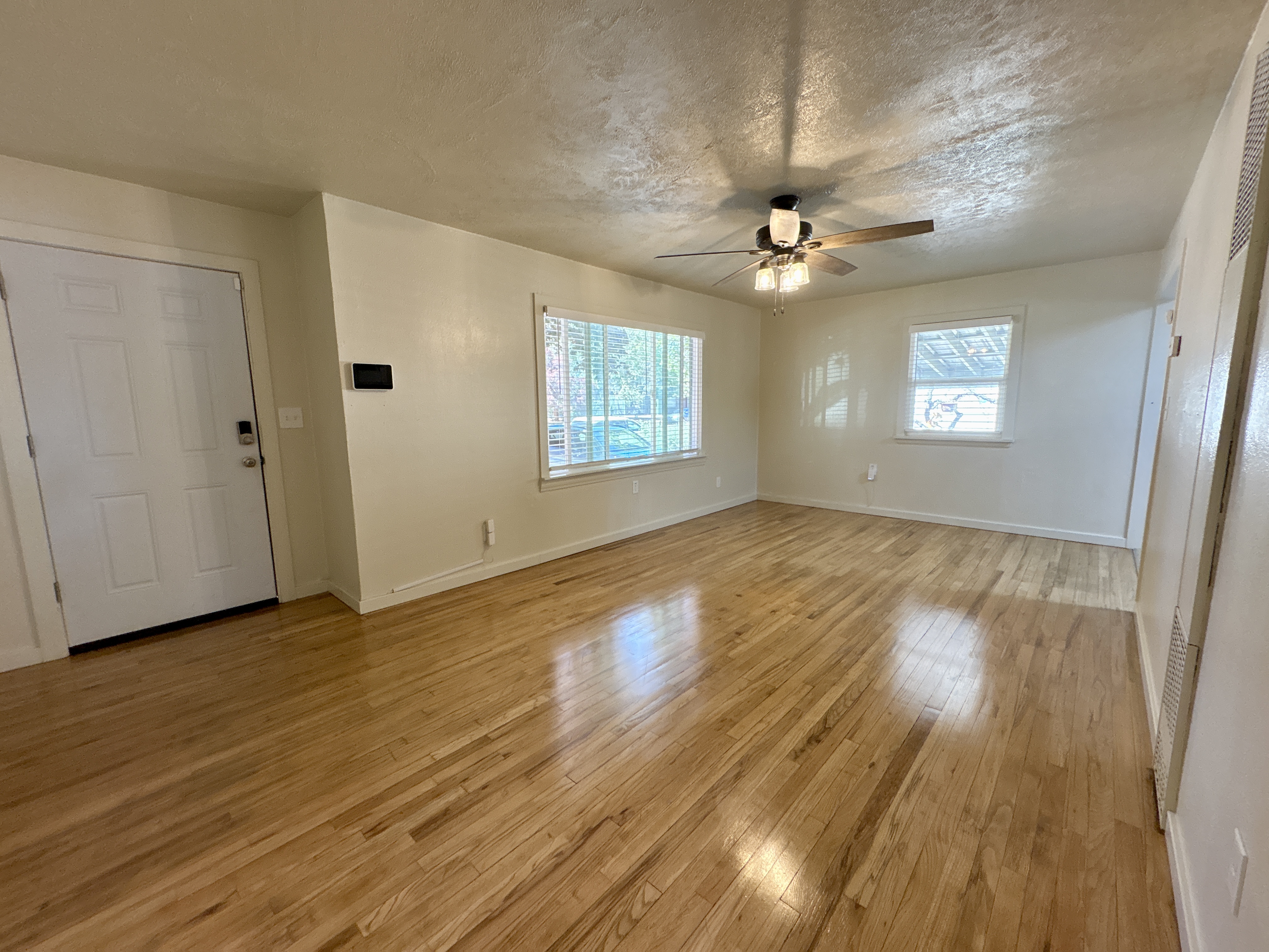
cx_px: 634
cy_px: 476
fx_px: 513
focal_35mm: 14
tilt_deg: -7.5
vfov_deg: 85.7
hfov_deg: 102.1
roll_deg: +1.2
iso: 250
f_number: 2.2
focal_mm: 2.22
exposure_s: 1/60
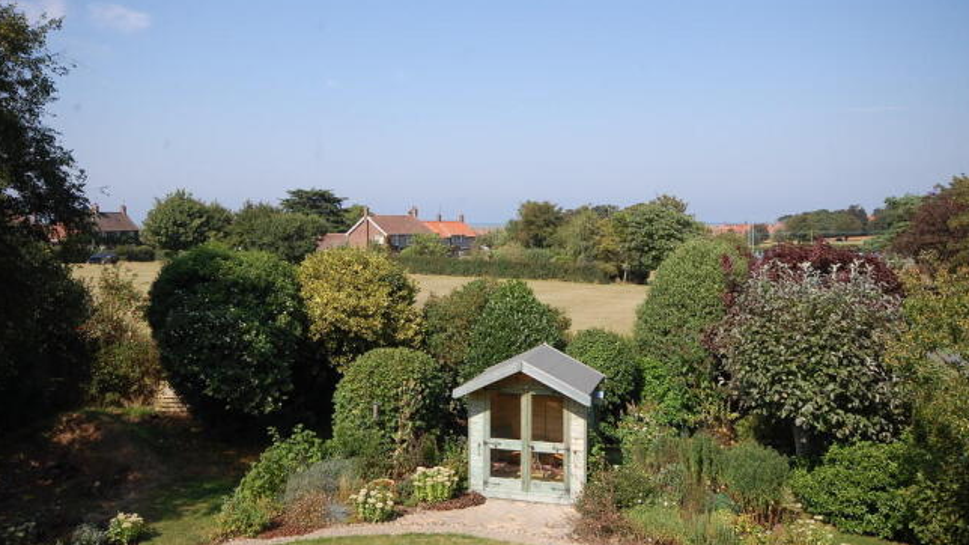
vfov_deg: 36.6
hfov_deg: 61.0
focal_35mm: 32
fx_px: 822
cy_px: 224
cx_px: 488
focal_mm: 20
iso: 250
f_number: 10
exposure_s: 1/250
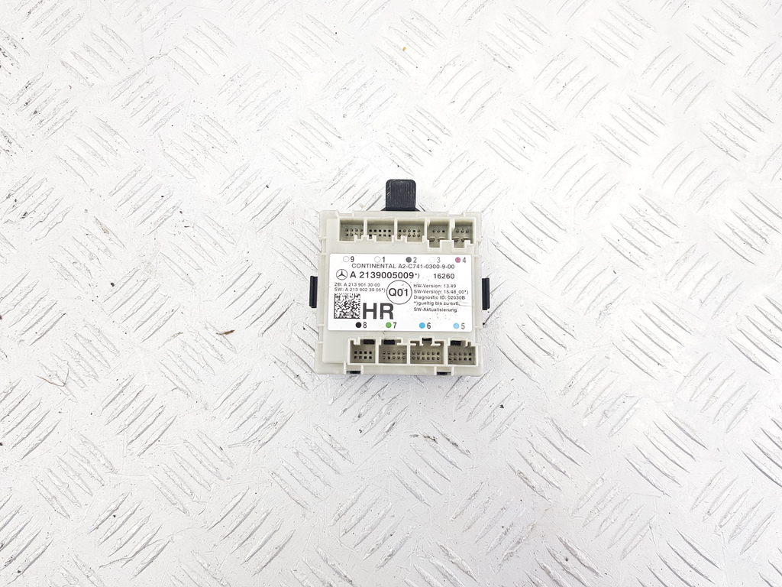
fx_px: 587
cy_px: 294
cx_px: 391
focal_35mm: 26
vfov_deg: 53.1
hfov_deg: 67.3
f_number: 1.7
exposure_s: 1/50
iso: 50
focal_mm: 4.2
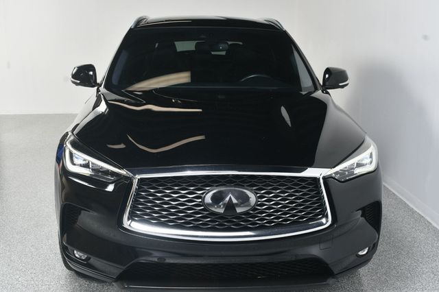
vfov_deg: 29.8
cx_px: 220
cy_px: 146
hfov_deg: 43.6
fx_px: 548
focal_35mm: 45
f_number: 9
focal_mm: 30
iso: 100
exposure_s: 1/160
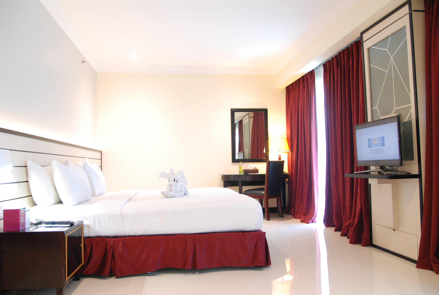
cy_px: 148
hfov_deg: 67.3
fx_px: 330
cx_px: 220
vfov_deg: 48.1
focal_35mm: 27
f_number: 4
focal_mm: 18
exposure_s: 1/13
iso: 1250
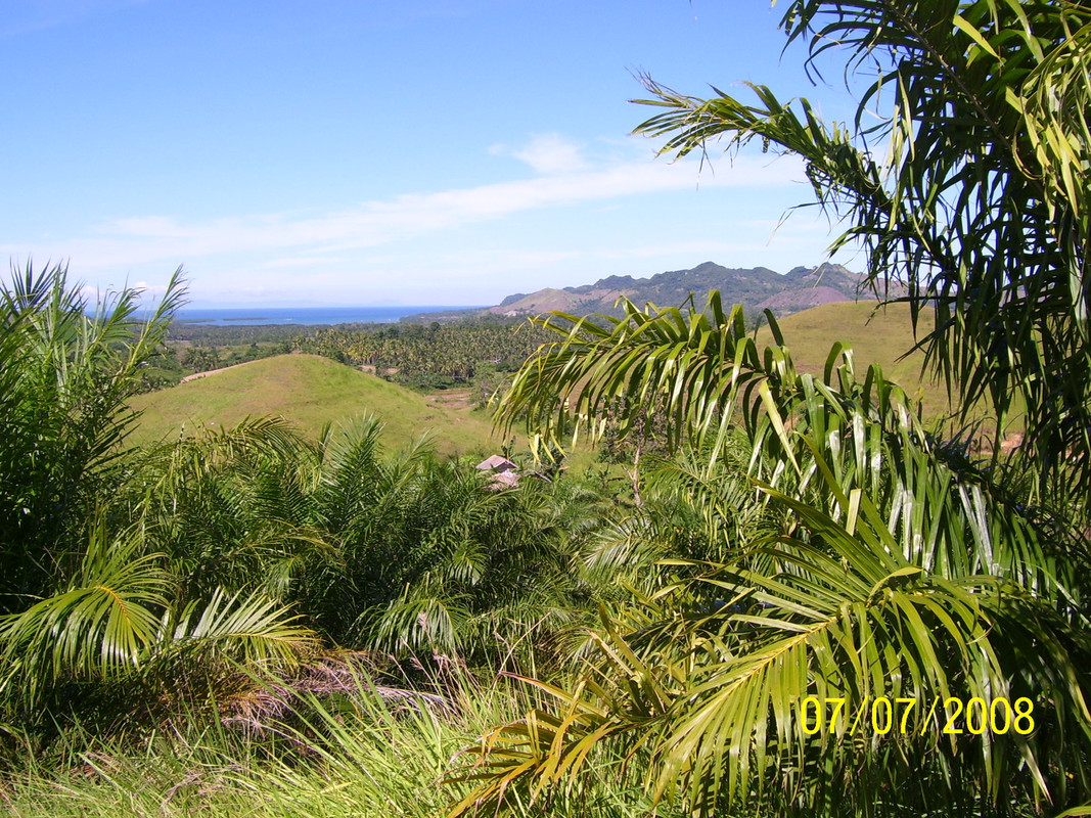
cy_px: 409
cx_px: 546
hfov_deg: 51.4
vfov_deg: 39.6
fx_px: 1134
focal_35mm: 36
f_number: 4.8
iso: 80
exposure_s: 1/500
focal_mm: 6
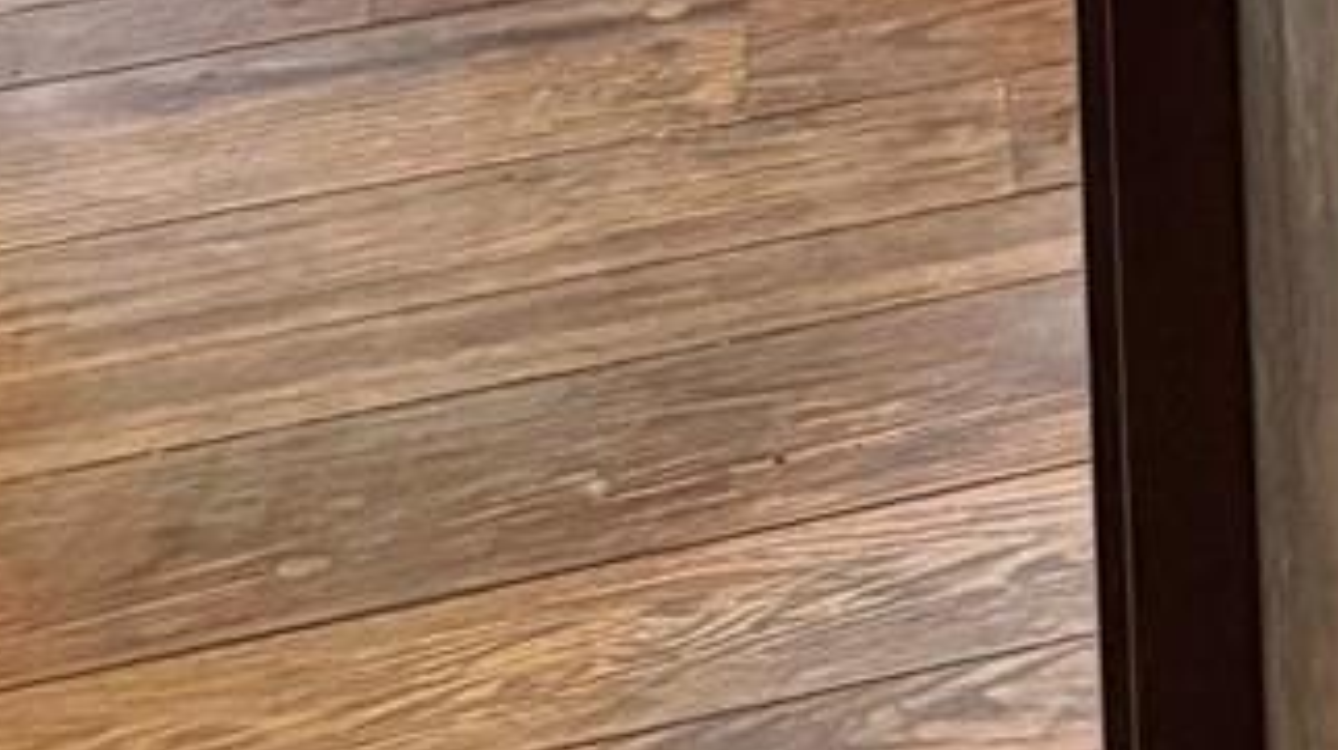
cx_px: 3712
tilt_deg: -6.6
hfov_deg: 10.3
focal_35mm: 166
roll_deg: -0.8
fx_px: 5884
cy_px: -2159
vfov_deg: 6.2
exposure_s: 1/40
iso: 640
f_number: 1.78
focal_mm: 6.76
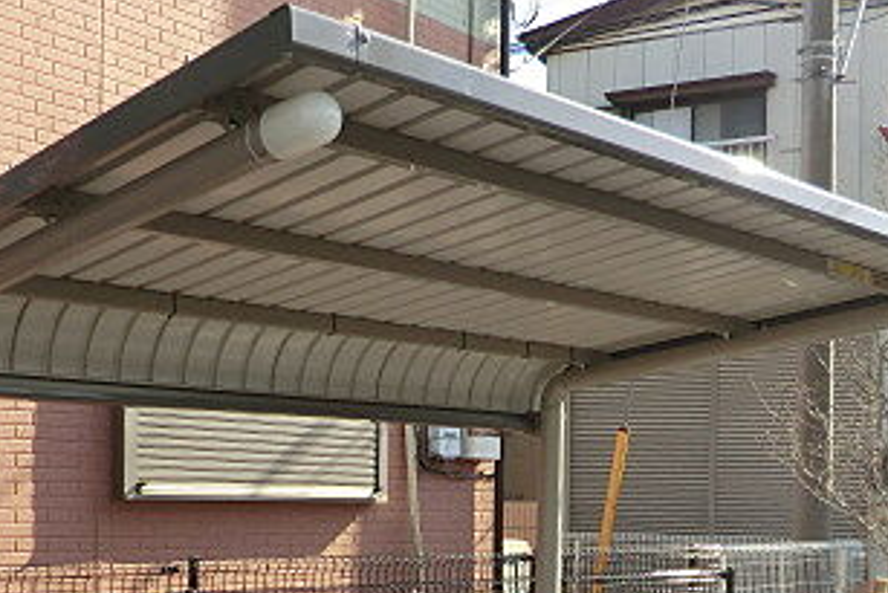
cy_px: 613
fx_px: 1283
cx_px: 500
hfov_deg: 38.1
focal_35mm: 52
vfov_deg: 24.6
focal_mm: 4.3
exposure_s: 1/400
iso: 80
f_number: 3.2
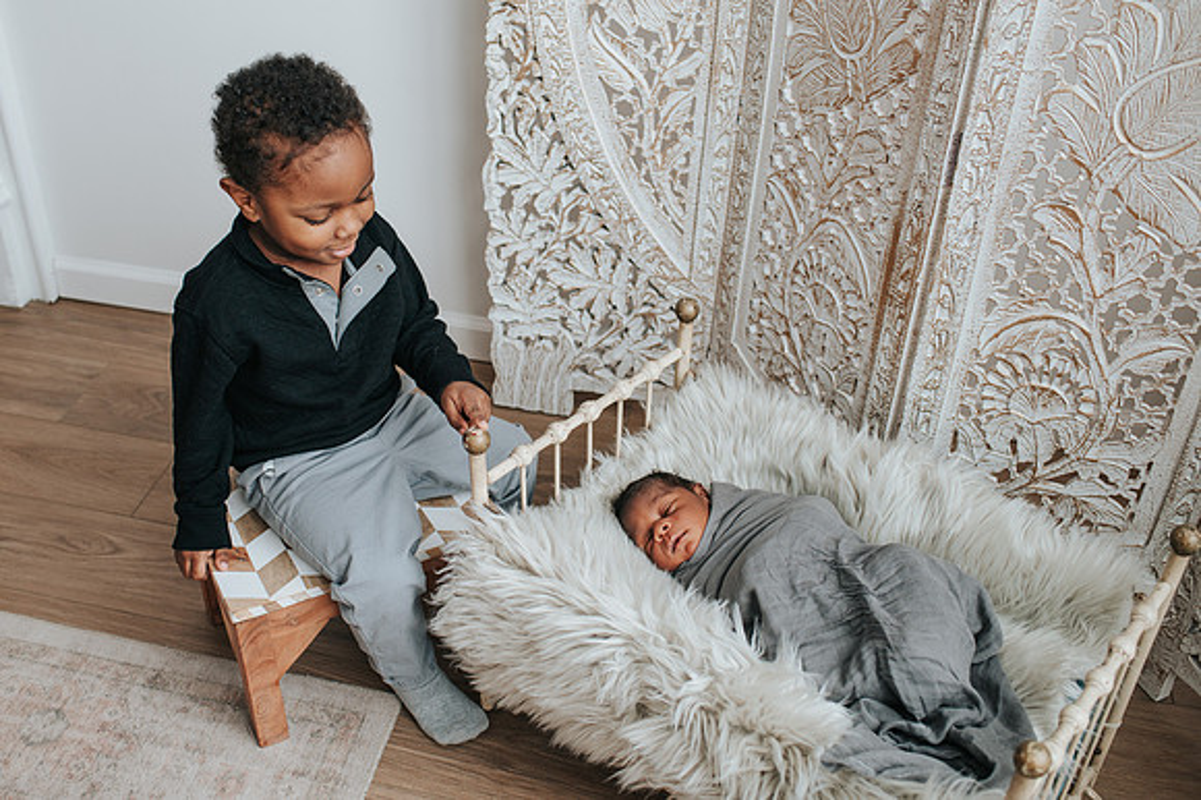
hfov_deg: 50.8
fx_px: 1264
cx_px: 550
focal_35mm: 38
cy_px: 378
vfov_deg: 35.1
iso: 450
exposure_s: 1/250
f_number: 3.2
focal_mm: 35
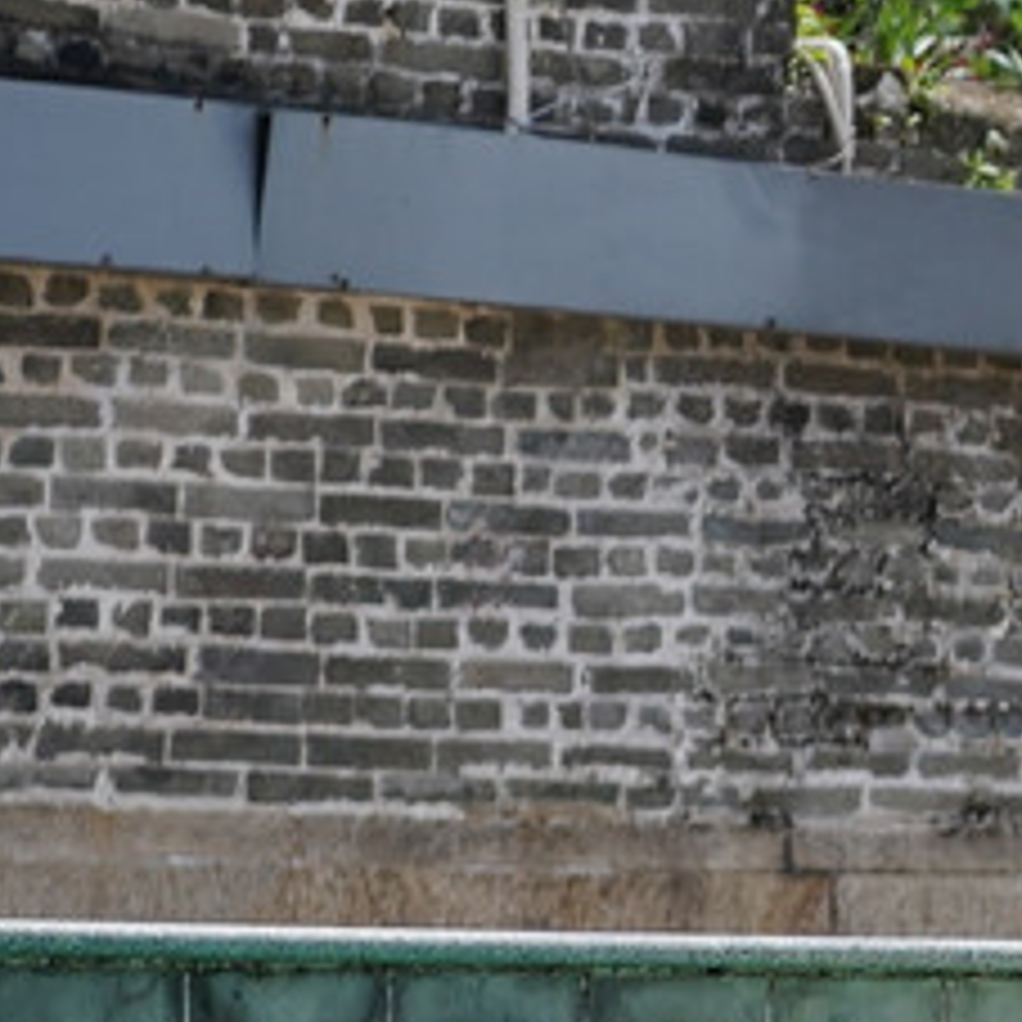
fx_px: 9219
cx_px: 3183
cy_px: 178
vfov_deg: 6.3
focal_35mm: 276
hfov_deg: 5.9
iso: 160
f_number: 4
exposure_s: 1/2500
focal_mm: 46
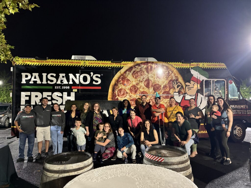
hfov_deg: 71.6
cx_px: 126
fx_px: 174
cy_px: 94
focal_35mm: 24
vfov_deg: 56.8
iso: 1000
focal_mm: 6.76
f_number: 1.78
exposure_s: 1/30
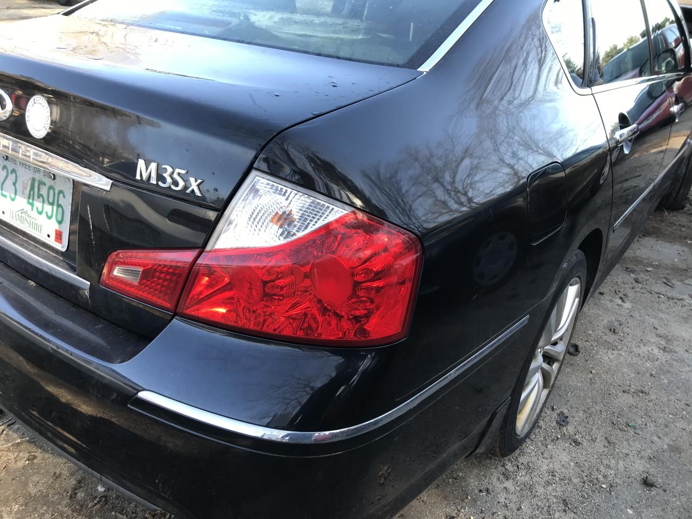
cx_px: 346
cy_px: 260
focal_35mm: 28
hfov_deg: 63.4
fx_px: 560
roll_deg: -5.0
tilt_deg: -28.5
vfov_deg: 49.7
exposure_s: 1/123
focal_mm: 3.99
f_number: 1.8
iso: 20
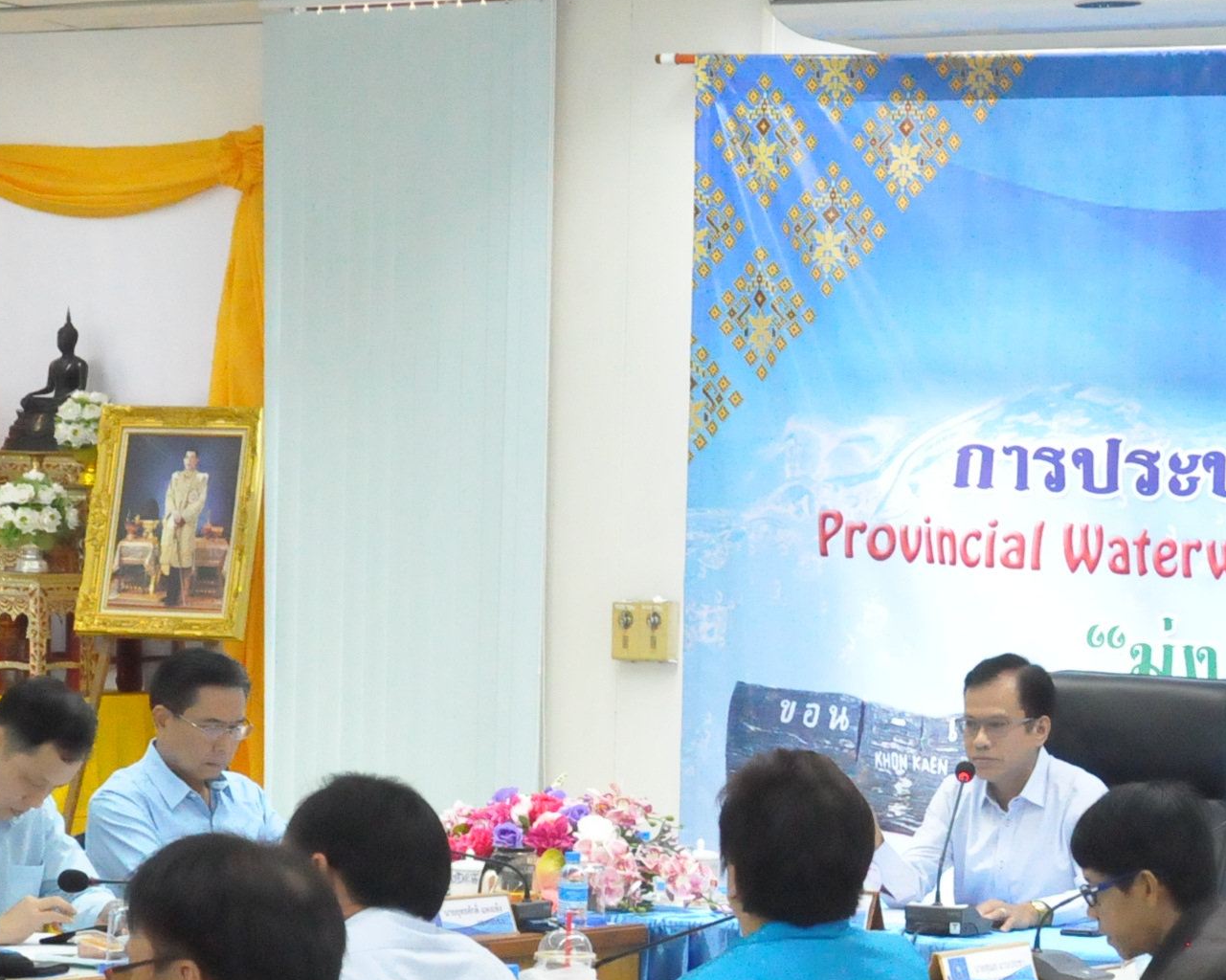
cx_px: 959
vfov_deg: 13.6
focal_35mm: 113
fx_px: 4099
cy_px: 786
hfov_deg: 16.9
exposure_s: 1/100
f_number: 9
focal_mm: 32
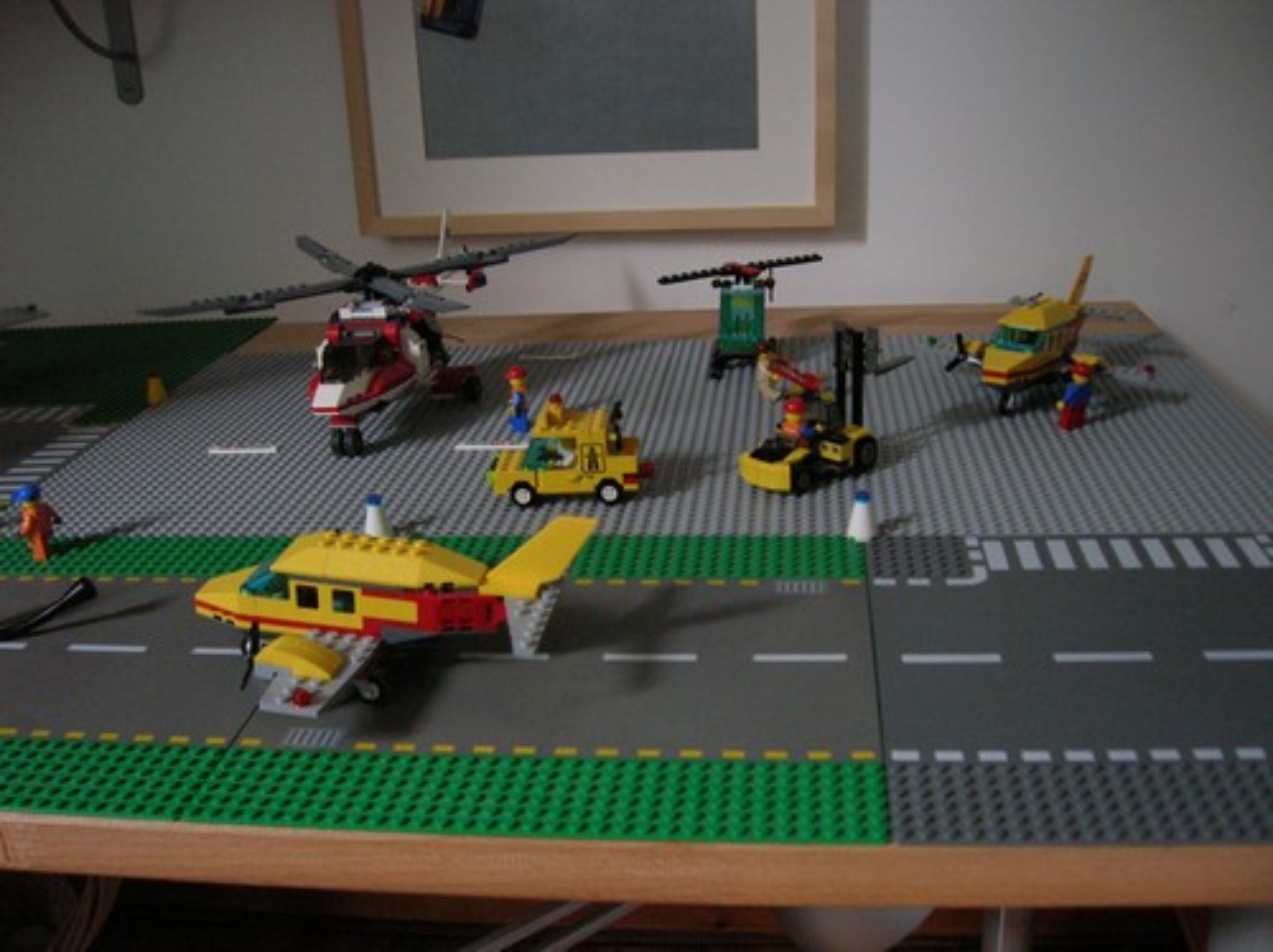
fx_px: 1249
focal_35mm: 34
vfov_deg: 41.7
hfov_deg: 54.0
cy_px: 476
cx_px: 636
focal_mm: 5.7
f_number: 2.9
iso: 200
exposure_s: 1/20.8
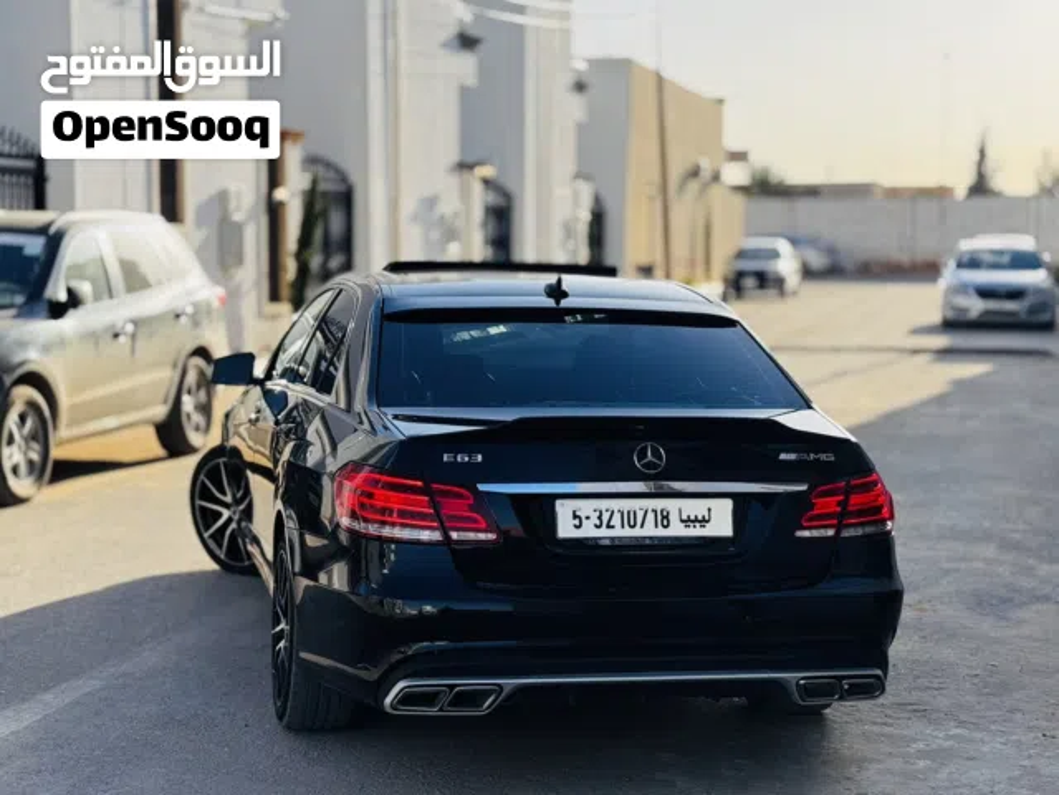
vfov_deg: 30.3
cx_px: 530
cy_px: 398
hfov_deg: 39.7
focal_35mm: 48
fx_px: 1468
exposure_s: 1/1724
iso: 64
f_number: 1.78
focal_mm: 6.76
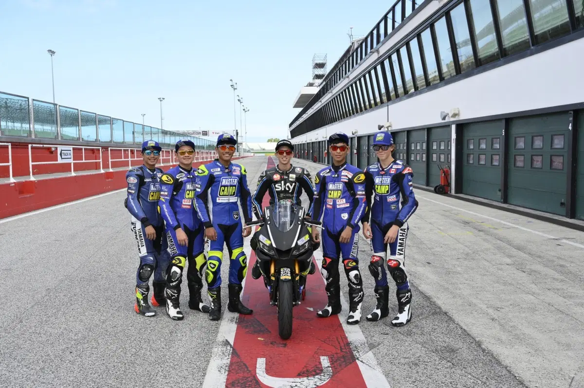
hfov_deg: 53.2
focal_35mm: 36
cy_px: 194
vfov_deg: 36.8
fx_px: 584
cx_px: 292
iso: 200
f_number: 8
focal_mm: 36
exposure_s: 1/250
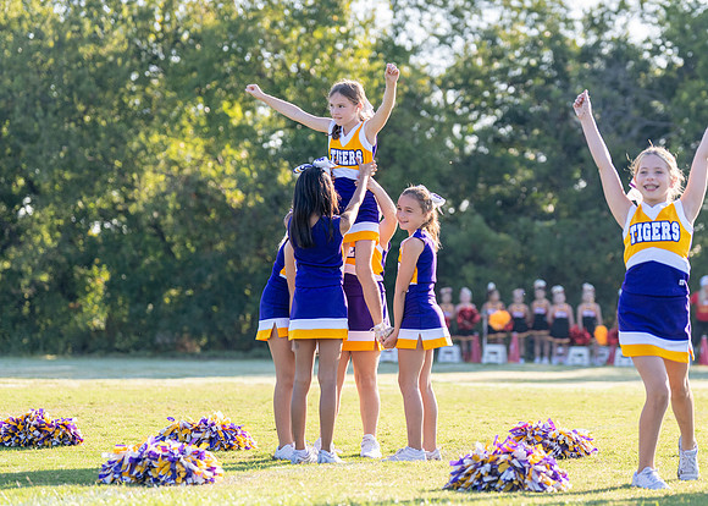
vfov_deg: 10.0
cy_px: 220
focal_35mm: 144
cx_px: 447
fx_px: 2887
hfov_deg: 14.0
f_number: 2.8
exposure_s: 1/2000
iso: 400
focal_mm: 100
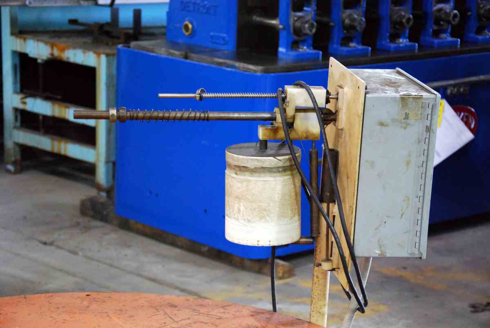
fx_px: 1349
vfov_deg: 13.9
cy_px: 164
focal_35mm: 99
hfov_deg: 20.6
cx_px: 245
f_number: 5.3
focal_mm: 66
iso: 1600
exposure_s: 1/15
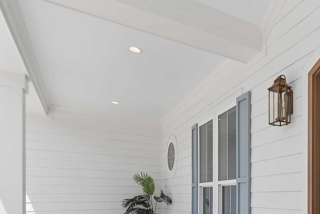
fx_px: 267
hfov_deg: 53.7
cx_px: 291
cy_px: 196
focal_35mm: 30
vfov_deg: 40.1
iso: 100
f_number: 5.6
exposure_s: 1/125
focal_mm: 10
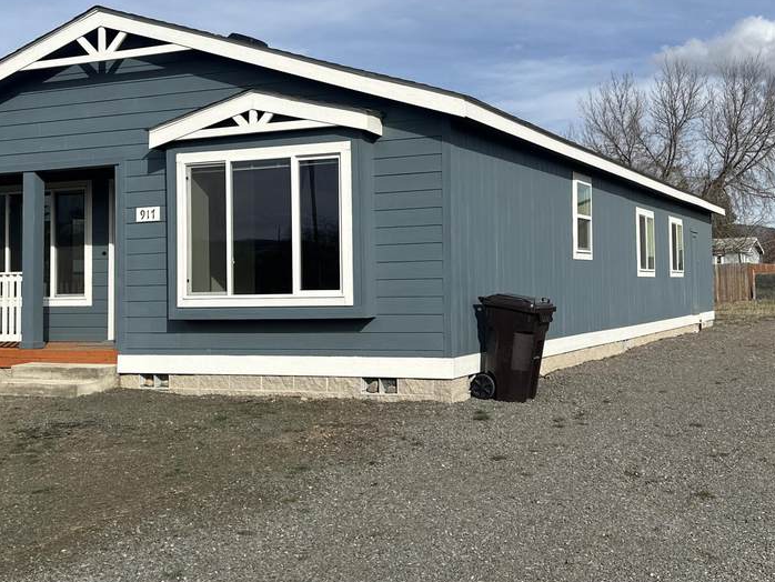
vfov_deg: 32.8
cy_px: 242
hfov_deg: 42.8
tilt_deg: +3.7
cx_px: 460
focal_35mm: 44
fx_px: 985
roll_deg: +0.8
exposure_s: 1/7042
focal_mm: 6.86
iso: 80
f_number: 1.78
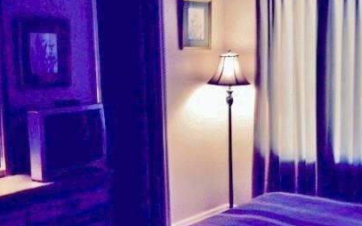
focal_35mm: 55
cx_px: 175
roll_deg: +0.2
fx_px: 542
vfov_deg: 23.5
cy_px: 104
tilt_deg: -5.2
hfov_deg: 36.9
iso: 80
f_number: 2.4
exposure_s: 1/20
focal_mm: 4.12
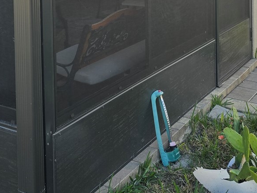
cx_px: 95
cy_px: -50
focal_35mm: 63
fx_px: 468
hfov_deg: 30.6
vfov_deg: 21.3
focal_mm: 6.3
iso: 12
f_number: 1.7
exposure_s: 1/207
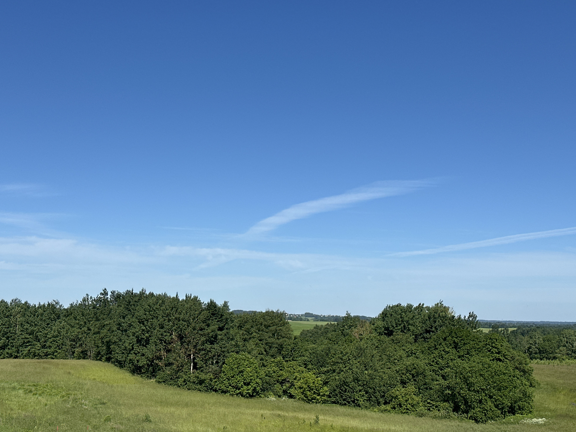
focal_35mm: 49
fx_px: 815
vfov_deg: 29.7
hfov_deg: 38.9
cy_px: 216
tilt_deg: +7.5
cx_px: 283
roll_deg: -0.5
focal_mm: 6.86
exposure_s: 1/5882
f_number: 1.78
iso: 64
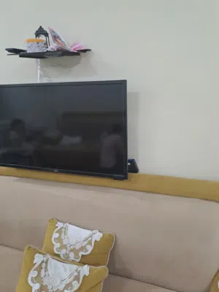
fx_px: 211
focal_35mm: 25
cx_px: 110
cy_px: 146
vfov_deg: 69.4
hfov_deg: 54.9
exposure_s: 1/50
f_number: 1.8
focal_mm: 4.65
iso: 320
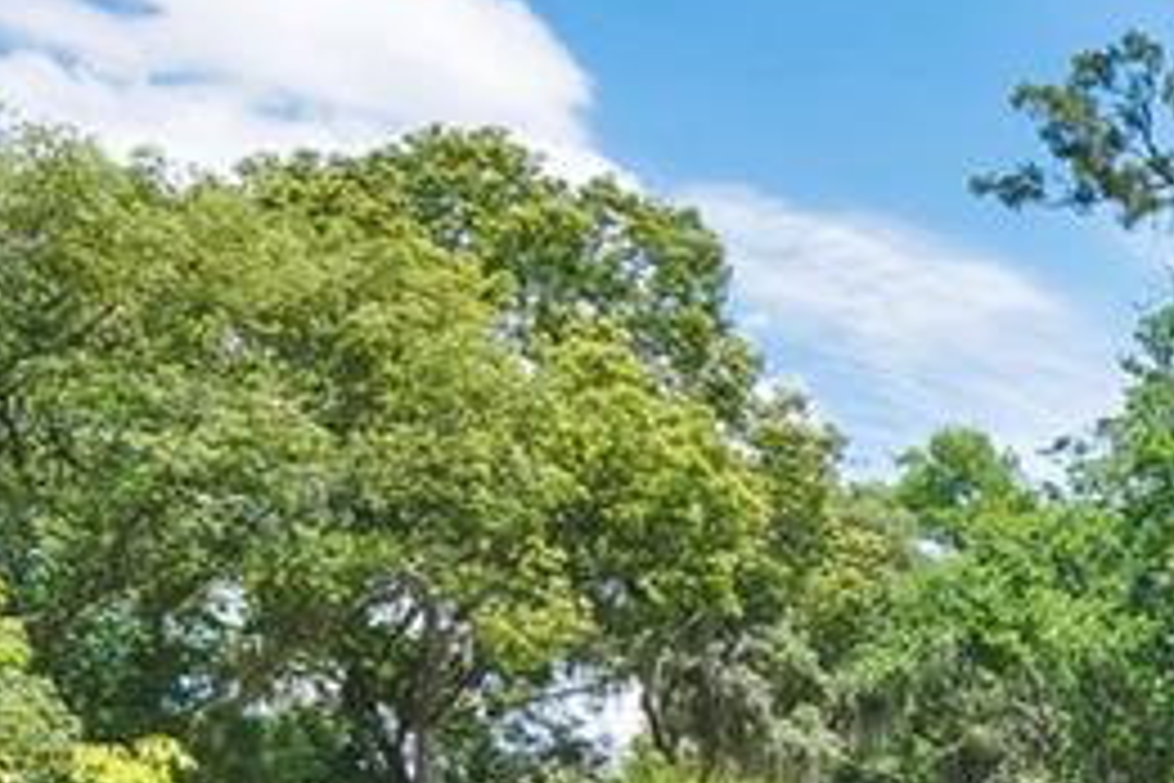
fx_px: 3196
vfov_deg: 13.0
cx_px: 3050
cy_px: 1260
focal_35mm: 98
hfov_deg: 13.3
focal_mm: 16
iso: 100
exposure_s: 1/160
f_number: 10
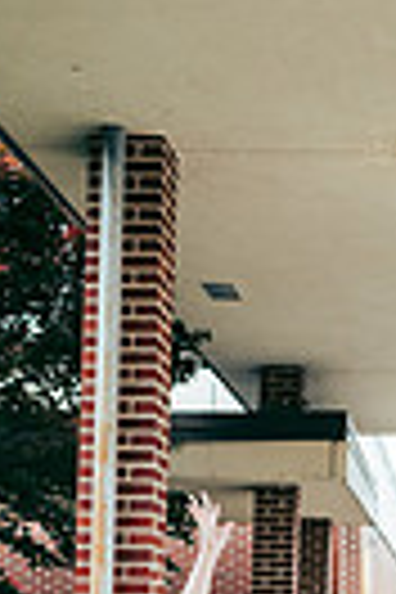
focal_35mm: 82
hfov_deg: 16.1
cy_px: 531
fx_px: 1353
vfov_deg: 24.1
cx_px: 459
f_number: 2.8
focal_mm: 24
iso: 400
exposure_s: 1/250
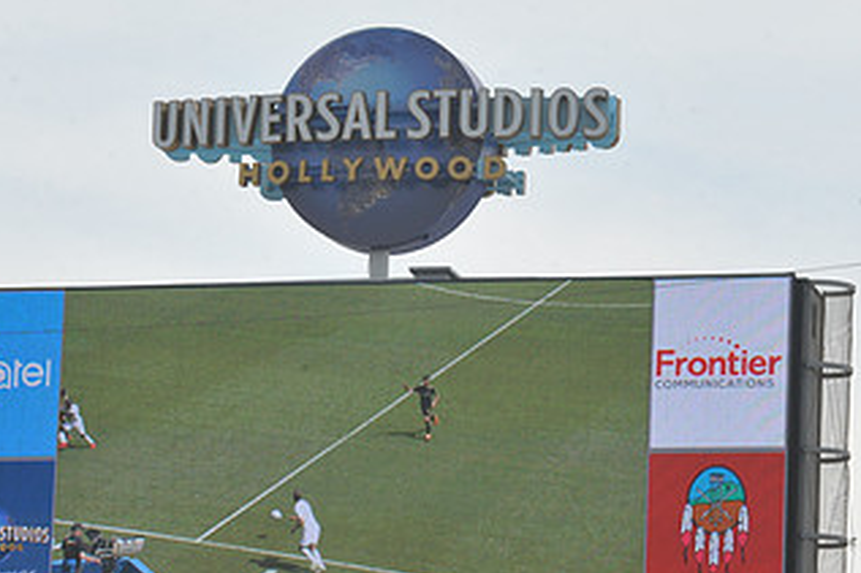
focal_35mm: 311
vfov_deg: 4.4
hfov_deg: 6.6
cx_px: 375
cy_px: 301
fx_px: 7434
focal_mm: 170
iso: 320
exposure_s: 1/500
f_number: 13
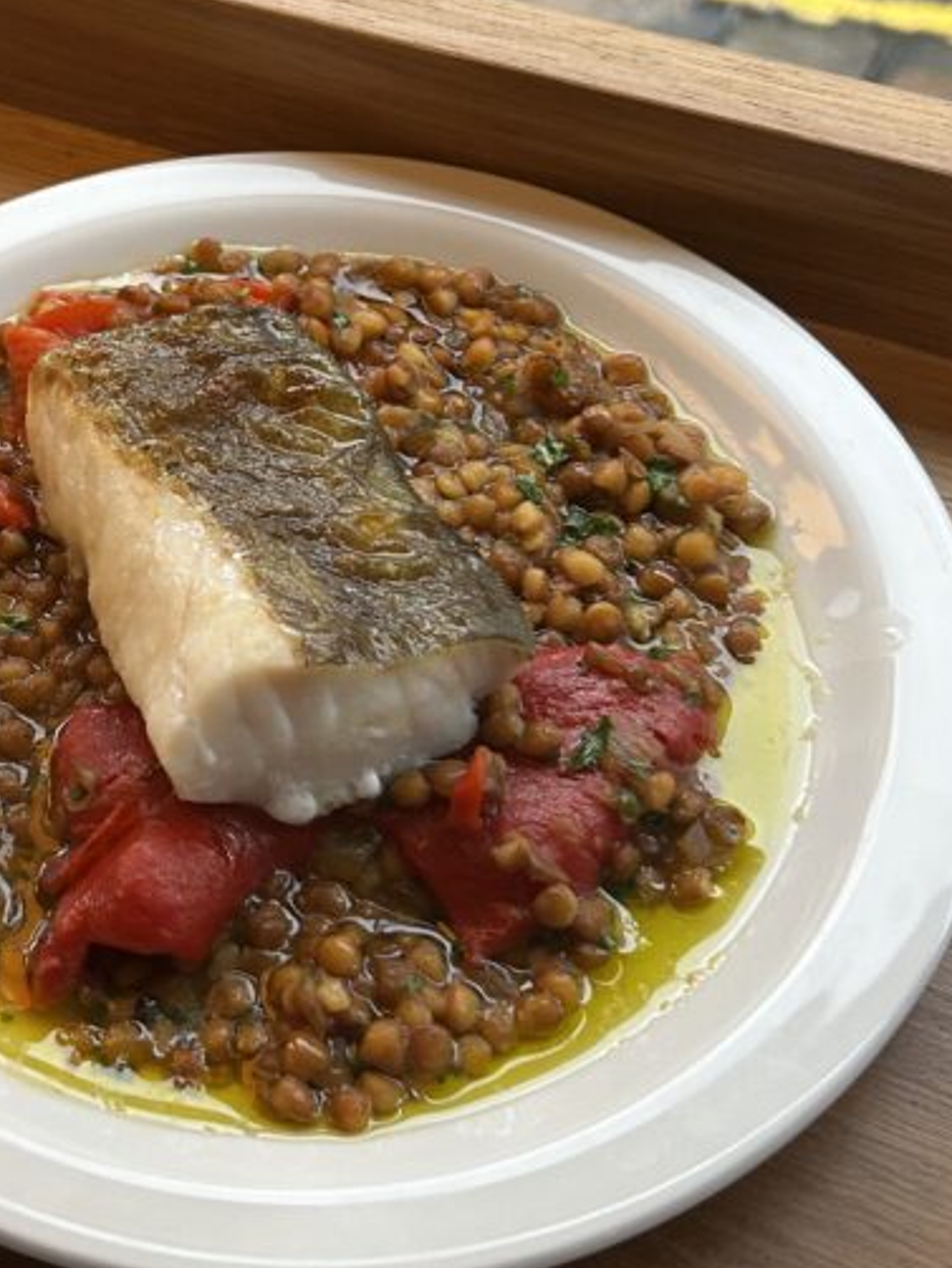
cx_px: 152
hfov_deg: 26.9
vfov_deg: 36.0
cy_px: 475
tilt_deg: -49.3
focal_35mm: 53
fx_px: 1942
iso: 125
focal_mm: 5.7
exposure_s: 1/93
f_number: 1.5
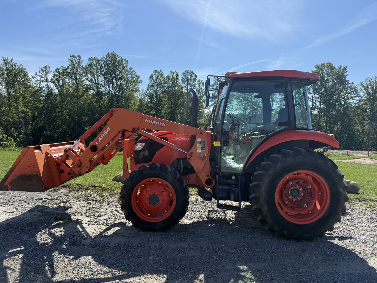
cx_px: 188
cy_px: 142
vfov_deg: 56.8
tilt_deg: -2.4
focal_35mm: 24
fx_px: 261
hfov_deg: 71.6
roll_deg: -0.6
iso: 80
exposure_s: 1/4167
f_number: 1.78
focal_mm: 6.76
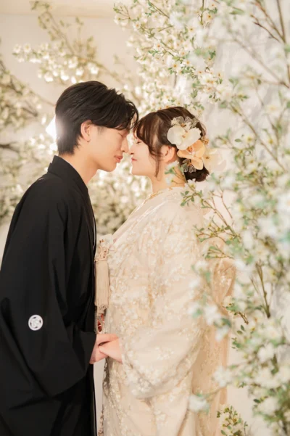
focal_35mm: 50
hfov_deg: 27.0
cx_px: 145
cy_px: 218
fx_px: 605
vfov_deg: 39.6
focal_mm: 50
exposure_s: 1/160
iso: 400
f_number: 1.8
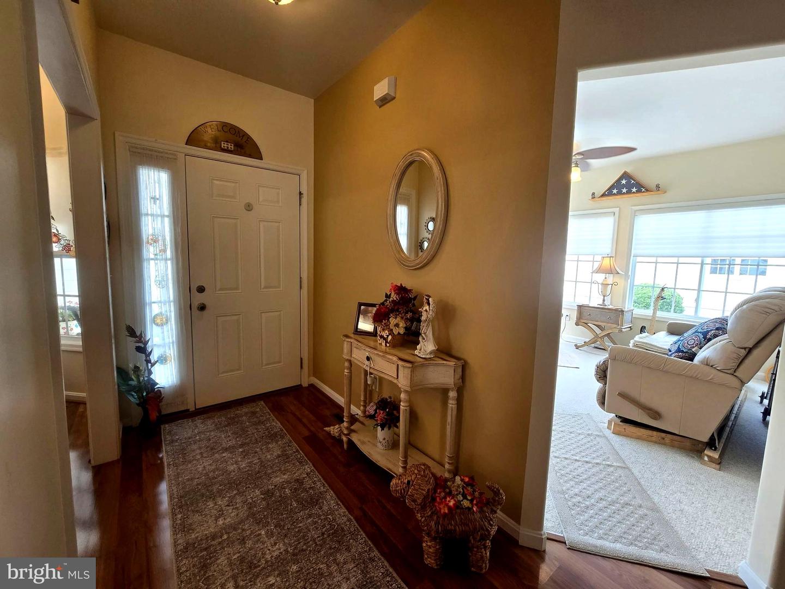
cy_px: 294
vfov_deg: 89.9
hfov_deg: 106.2
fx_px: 295
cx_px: 392
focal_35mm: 13
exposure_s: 1/60
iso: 125
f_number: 2.2
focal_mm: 2.2
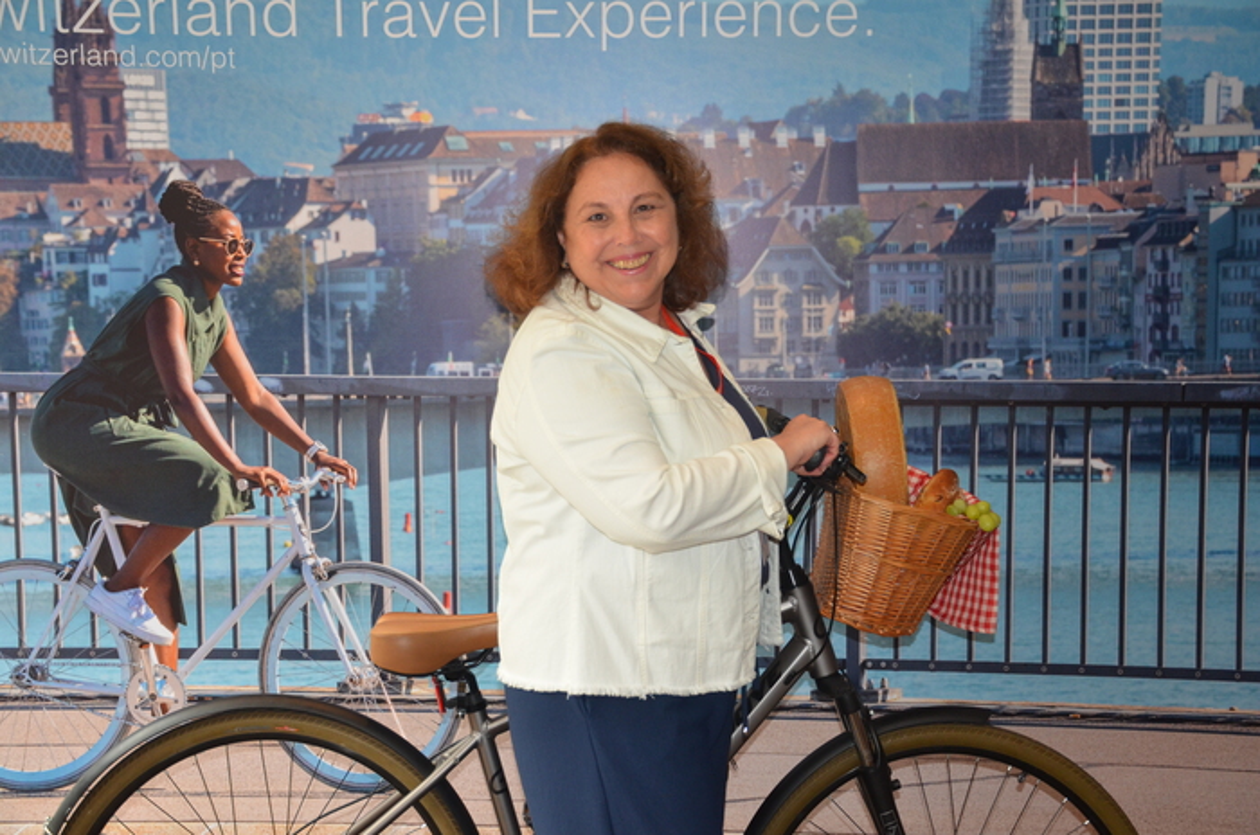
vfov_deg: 26.4
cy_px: 418
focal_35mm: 51
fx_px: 1782
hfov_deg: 38.9
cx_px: 630
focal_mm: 34
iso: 800
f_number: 4.2
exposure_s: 1/60
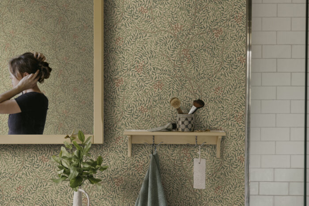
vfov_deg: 23.8
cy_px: 103
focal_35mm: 57
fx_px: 489
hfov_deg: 35.0
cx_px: 154
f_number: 5.6
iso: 640
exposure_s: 1/30
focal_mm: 57
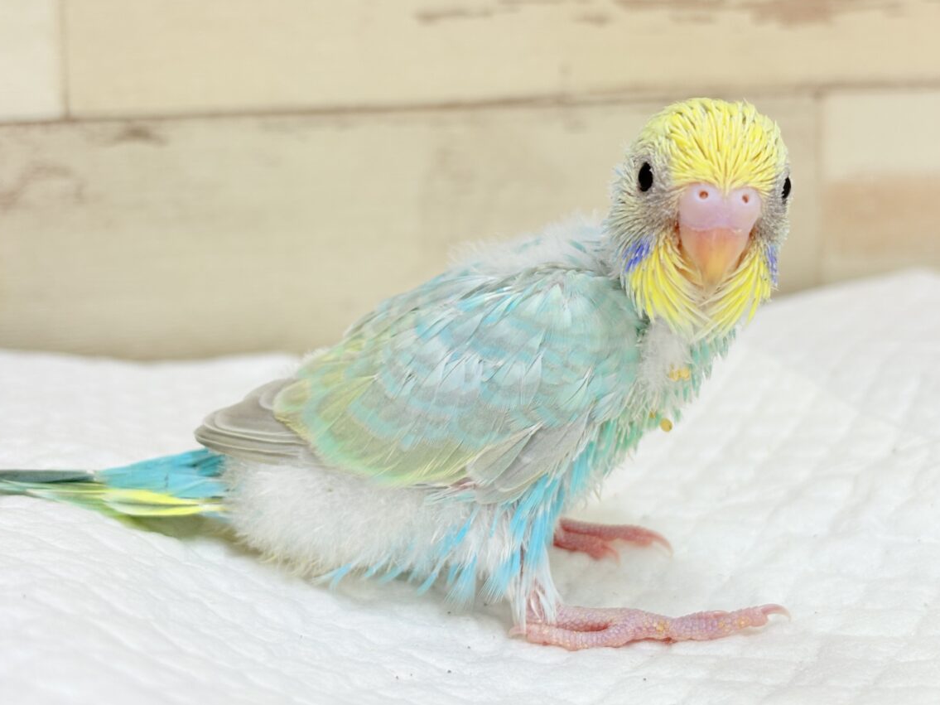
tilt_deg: -9.9
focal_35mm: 55
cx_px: 490
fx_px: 1493
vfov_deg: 26.6
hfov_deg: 34.9
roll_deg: +2.7
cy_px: 353
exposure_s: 1/50
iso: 40
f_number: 1.6
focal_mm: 5.96
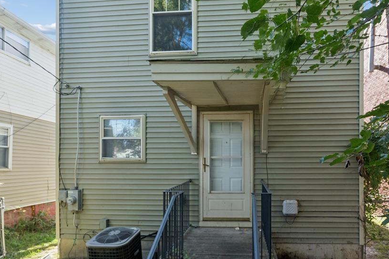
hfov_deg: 81.3
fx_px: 223
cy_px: 132
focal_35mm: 21
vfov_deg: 60.4
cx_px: 233
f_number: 8
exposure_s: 1/160
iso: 400
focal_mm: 11
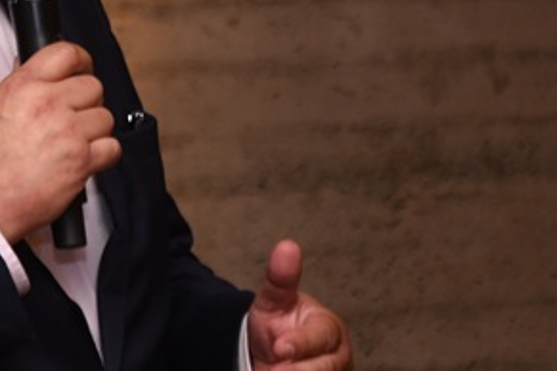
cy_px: -11
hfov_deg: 9.1
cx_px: -71
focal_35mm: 223
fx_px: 3450
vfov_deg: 6.1
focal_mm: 72
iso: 2000
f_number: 4.5
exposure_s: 1/160
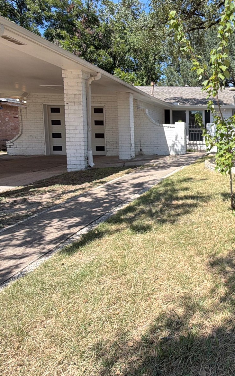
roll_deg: -0.5
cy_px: 165
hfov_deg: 40.4
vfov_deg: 70.1
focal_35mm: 26
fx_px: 266
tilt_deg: -6.0
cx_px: 246
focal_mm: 2.22
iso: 40
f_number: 2.2
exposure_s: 1/246
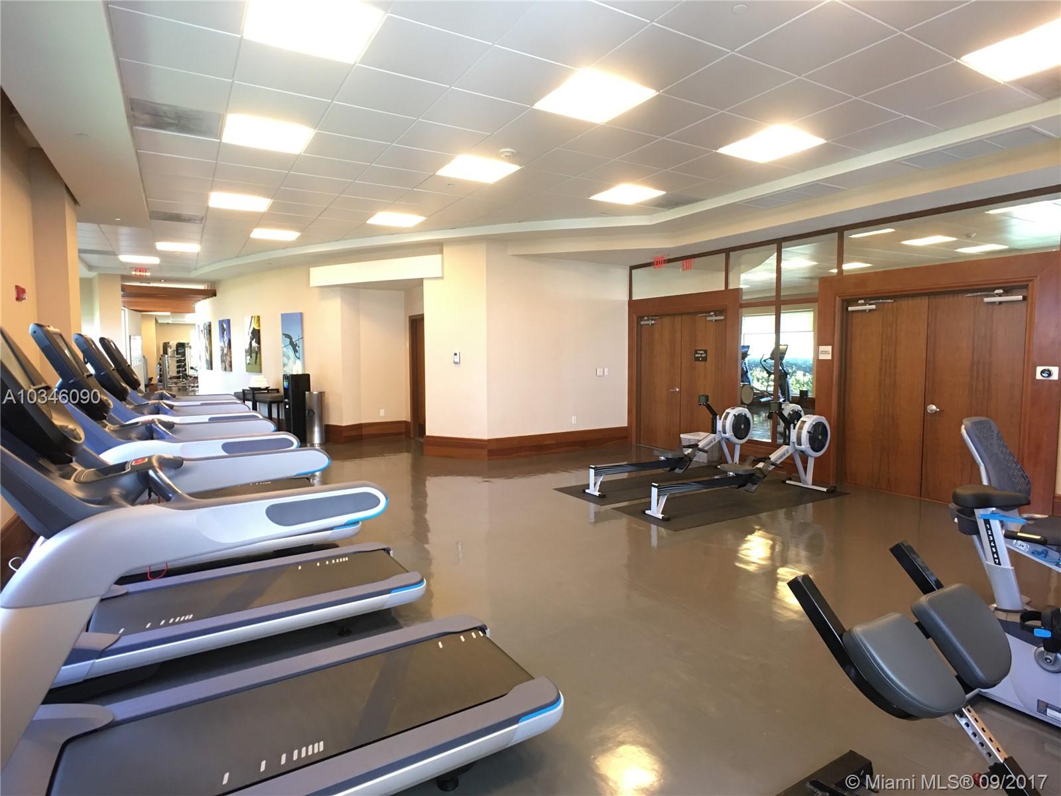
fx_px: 889
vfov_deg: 48.2
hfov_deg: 61.7
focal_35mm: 29
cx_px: 530
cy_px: 398
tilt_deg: -3.4
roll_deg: -0.3
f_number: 2.2
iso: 64
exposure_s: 1/15
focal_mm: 4.15
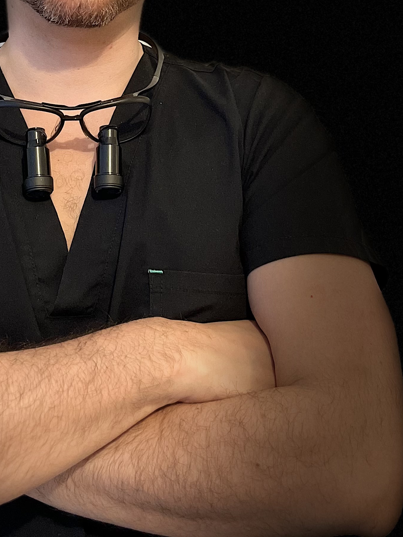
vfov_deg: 32.1
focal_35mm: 58
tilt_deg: -0.6
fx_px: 900
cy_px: 89
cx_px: 109
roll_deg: -0.6
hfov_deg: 25.0
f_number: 1.6
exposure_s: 1/45
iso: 500
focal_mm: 5.1
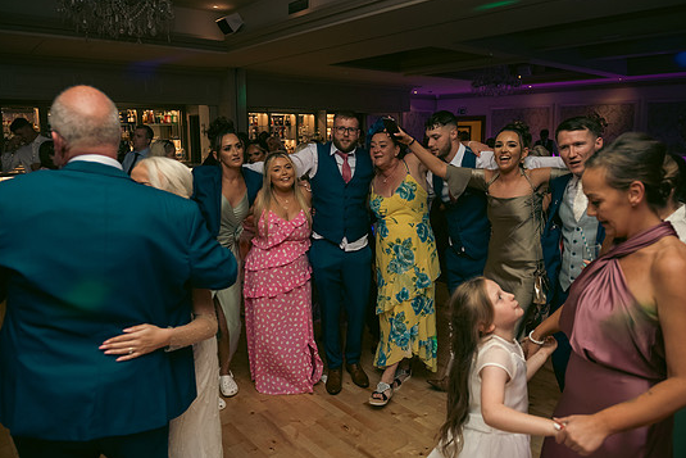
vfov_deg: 49.6
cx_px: 353
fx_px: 496
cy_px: 220
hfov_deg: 69.4
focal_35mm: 26
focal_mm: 24
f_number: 3.5
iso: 800
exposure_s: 1/160
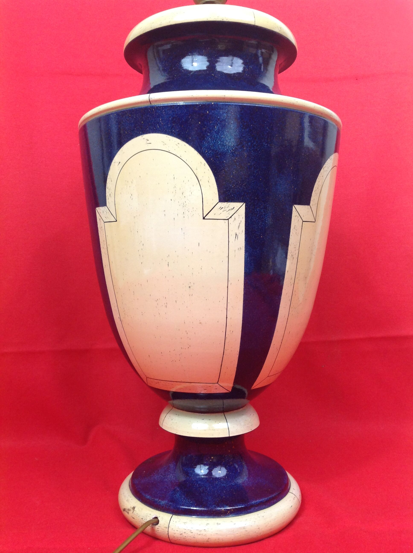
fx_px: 558
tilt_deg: -2.4
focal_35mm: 35
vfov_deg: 52.7
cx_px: 206
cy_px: 276
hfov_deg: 40.6
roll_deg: -0.5
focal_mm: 4.28
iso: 100
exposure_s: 1/17
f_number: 2.4
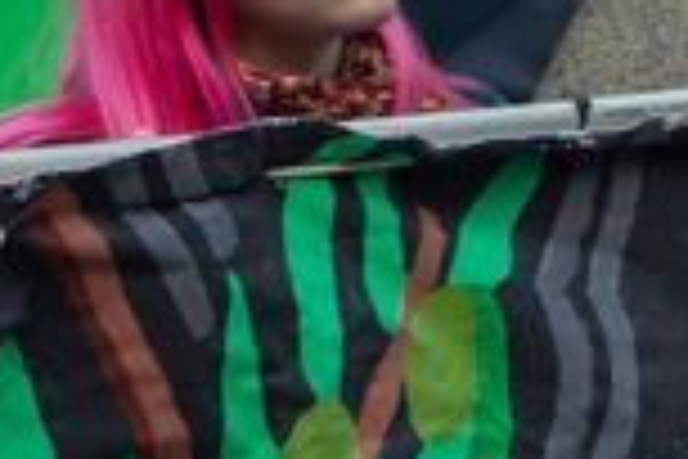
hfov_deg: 7.0
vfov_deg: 4.8
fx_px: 5504
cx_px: 1030
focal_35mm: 288
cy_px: 299
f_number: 4.5
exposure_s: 1/60
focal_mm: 43
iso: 100
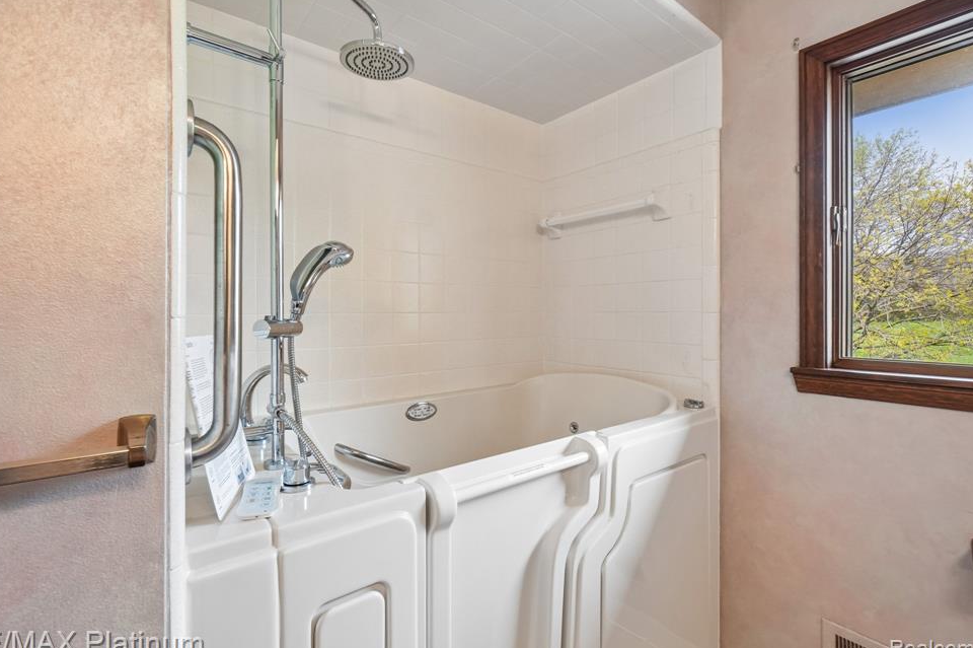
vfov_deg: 73.7
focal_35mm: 16
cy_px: 318
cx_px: 473
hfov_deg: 96.7
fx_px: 432
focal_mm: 10
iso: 400
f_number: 8
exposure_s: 1/20
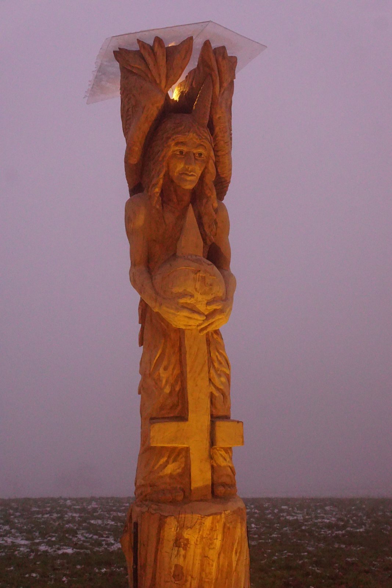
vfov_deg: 37.8
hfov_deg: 25.8
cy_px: 294
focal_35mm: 52
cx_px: 196
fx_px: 857
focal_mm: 35
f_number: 3.2
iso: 5000
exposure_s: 1/60
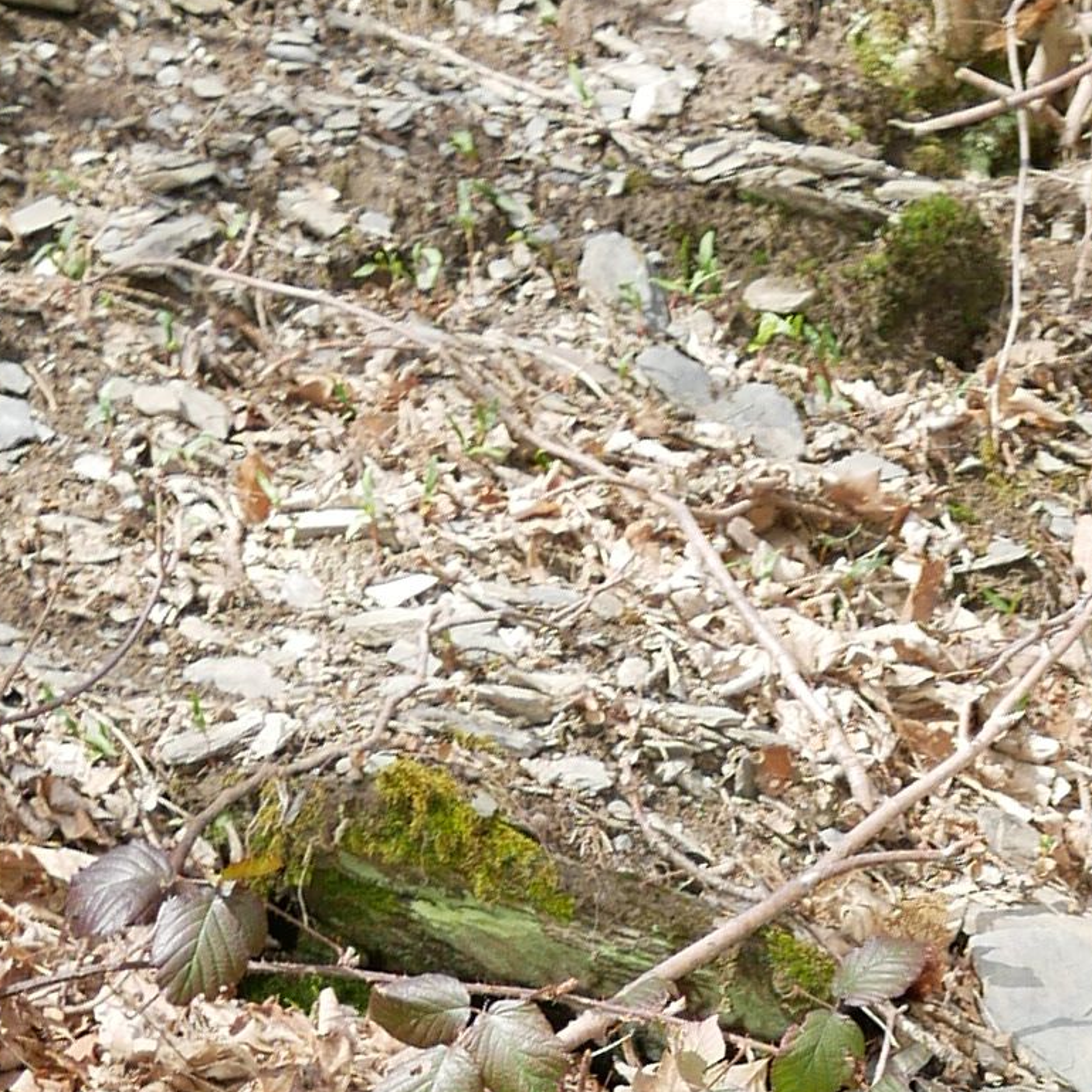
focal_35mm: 211
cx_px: 1539
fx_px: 7531
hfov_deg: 8.2
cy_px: 1866
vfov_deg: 8.0
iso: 200
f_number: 3.5
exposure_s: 1/400
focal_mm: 20
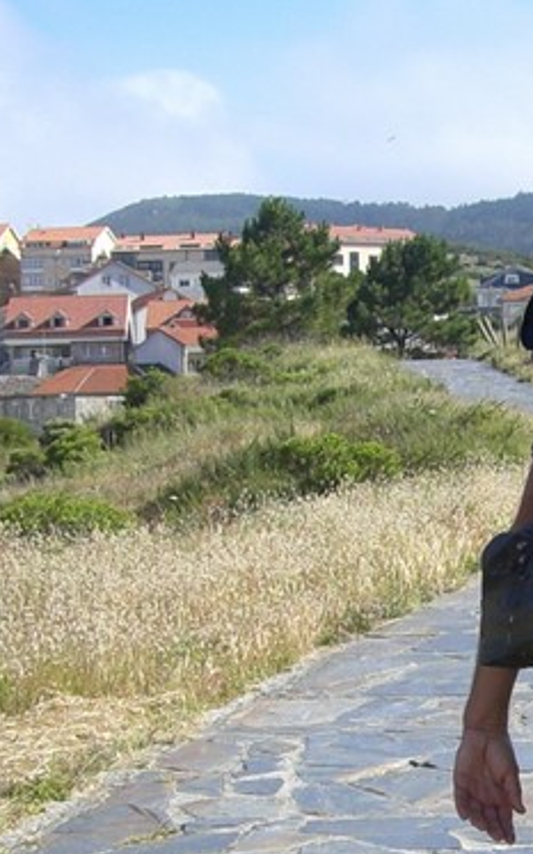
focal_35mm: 108
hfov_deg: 12.0
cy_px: 662
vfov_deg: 19.1
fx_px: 2511
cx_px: 547
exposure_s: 1/500
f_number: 4.3
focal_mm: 6.2
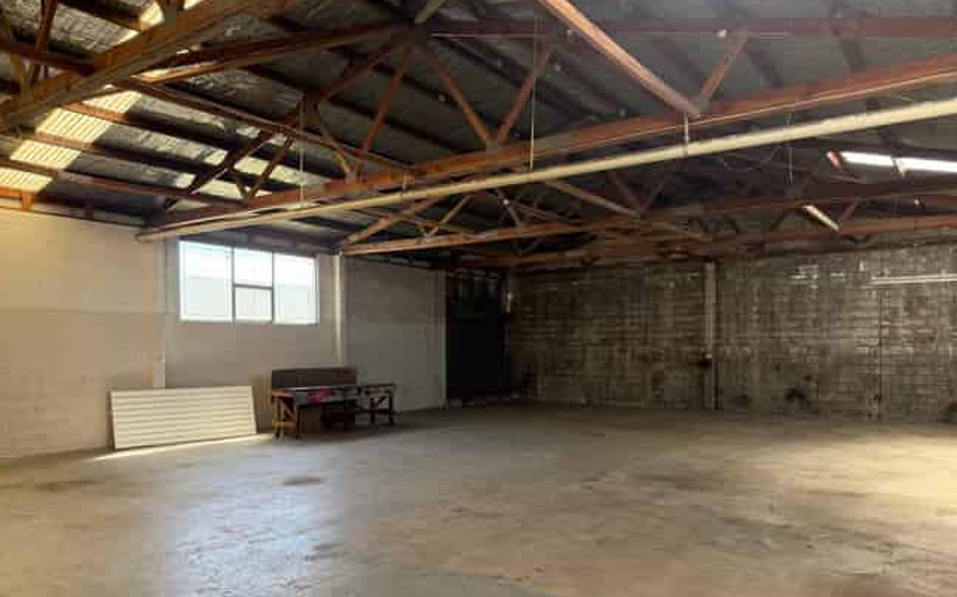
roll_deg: +0.2
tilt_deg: +0.0
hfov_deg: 70.4
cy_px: 348
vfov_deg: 47.4
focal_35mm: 26
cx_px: 476
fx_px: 678
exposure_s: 1/170
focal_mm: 6.76
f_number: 1.78
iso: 200
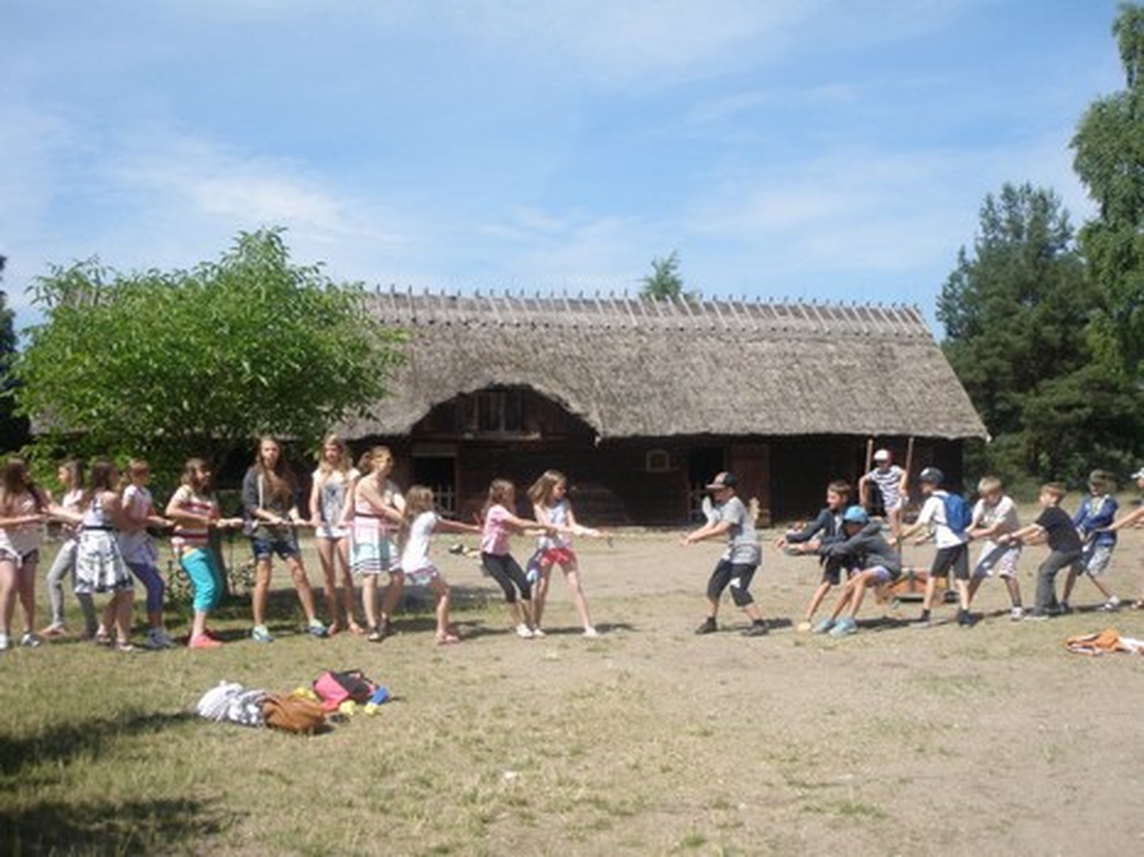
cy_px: 428
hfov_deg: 49.0
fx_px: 1256
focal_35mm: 38
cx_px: 572
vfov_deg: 37.7
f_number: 6.6
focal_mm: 6.7
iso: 50
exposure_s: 1/125
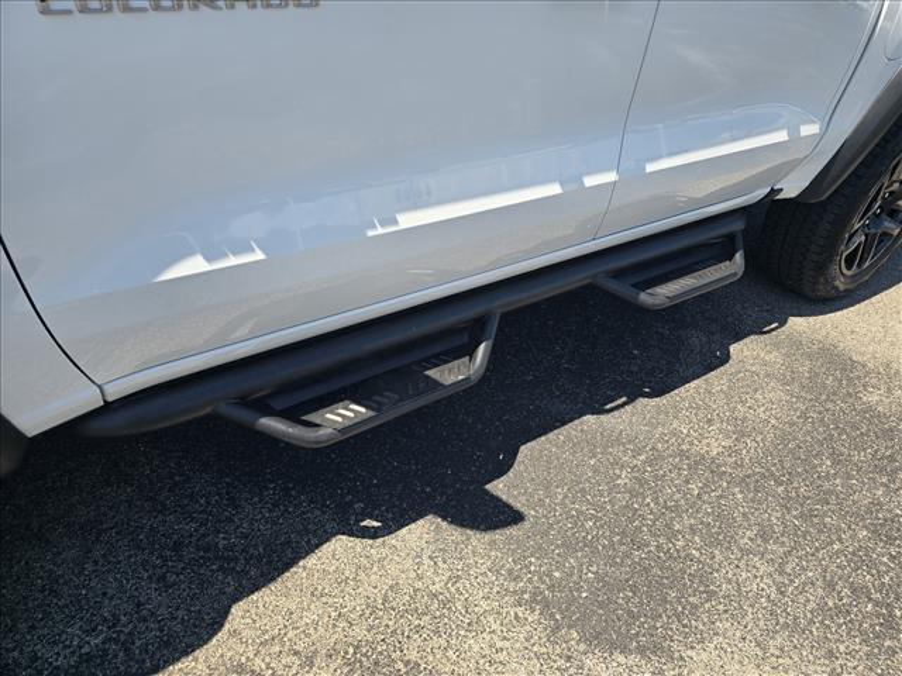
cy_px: 338
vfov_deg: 58.9
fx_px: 599
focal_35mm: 23
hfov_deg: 73.9
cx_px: 451
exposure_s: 1/312
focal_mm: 6.3
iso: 12
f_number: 1.7
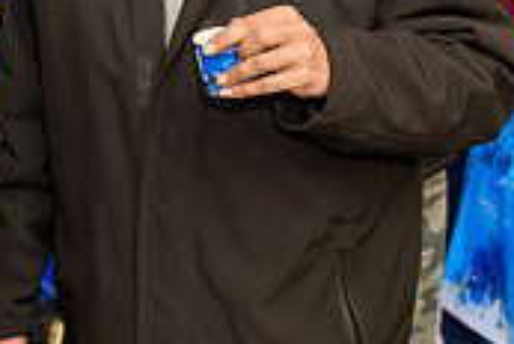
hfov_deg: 18.5
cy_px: -76
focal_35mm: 107
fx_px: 1530
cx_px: -24
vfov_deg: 12.5
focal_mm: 32
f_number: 3.2
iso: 800
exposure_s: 1/125
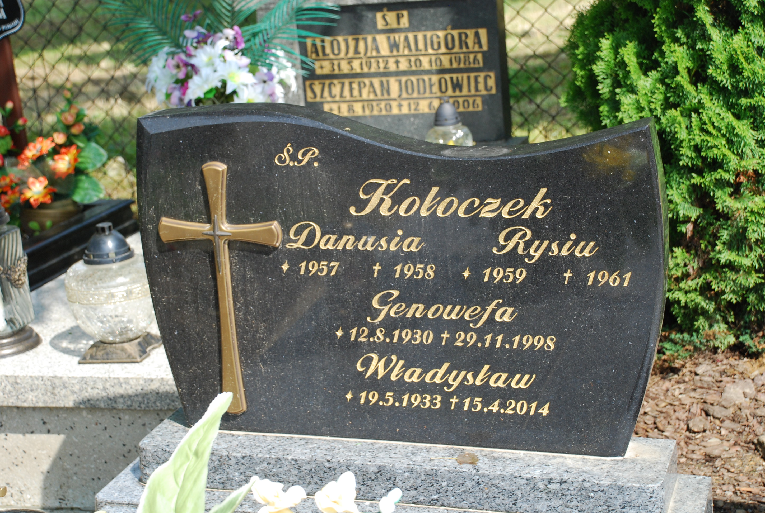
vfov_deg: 19.0
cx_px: 382
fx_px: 1533
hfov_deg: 28.0
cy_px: 256
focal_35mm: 72
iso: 250
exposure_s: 1/200
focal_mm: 48
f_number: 8
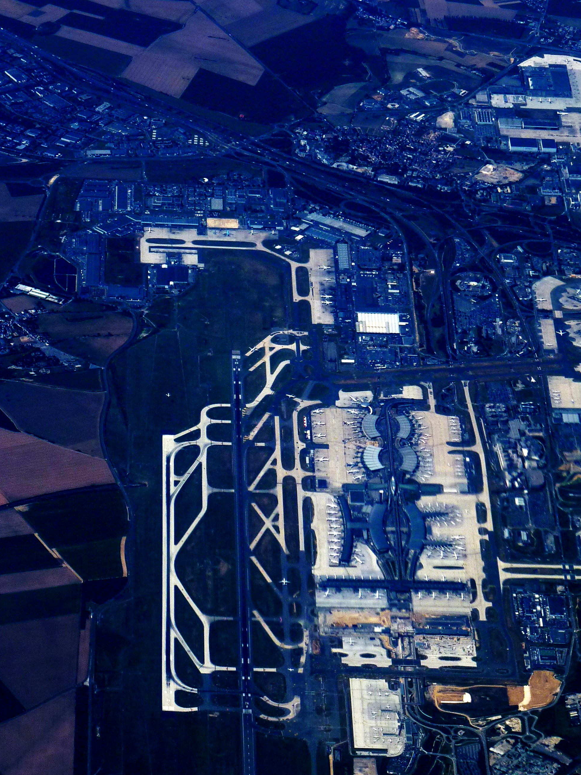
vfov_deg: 10.3
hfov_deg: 7.7
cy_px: 412
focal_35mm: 192
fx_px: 4297
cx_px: 377
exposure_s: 1/400
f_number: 5.6
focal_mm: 22.3
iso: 80
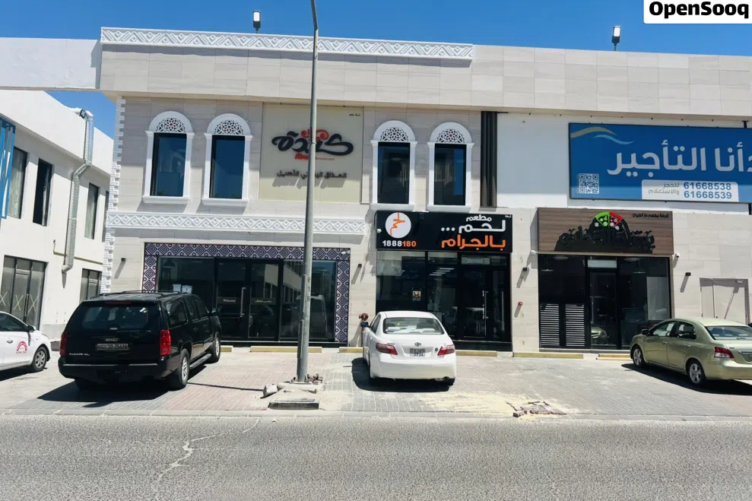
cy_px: 243
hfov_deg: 65.5
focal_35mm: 28
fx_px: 585
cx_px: 383
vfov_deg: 46.4
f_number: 1.5
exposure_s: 1/5076
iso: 50
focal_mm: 5.7
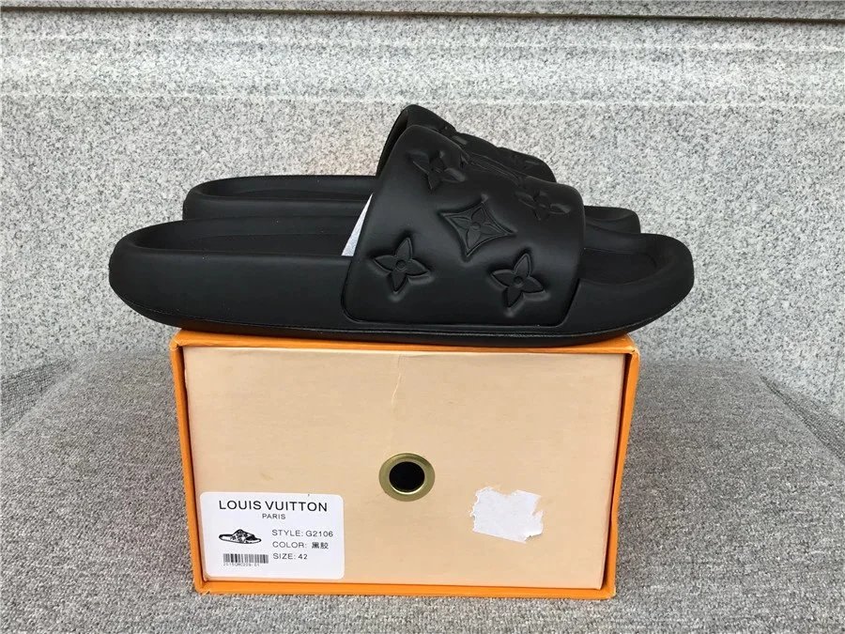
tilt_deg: -18.0
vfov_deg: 45.4
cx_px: 422
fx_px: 757
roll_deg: -0.3
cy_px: 317
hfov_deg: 58.4
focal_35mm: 31
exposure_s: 1/110
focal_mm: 3.3
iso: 25
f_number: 2.4
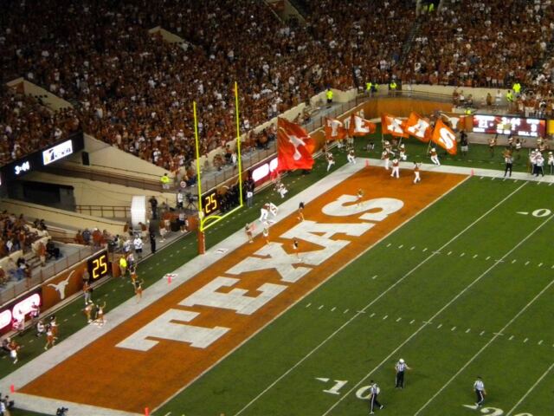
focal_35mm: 105
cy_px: 208
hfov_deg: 18.7
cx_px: 277
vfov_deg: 14.1
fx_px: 1680
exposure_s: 1/86.3
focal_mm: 18.9
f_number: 5.9
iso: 800
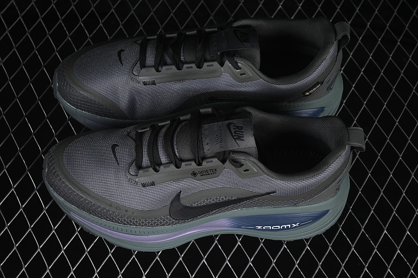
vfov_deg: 18.2
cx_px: 209
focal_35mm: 75
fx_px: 871
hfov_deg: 27.0
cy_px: 139
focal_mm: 50
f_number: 6.3
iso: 160
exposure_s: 1/60
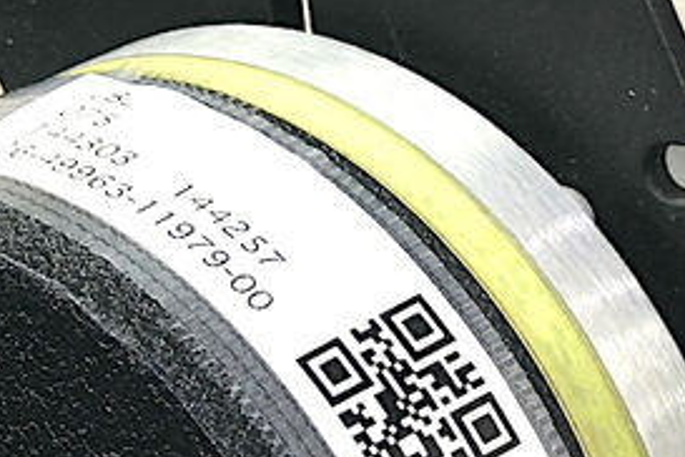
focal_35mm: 387
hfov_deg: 5.3
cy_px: 432
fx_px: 7363
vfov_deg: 3.5
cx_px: -248
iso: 100
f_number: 5.1
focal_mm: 19
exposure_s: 1/2
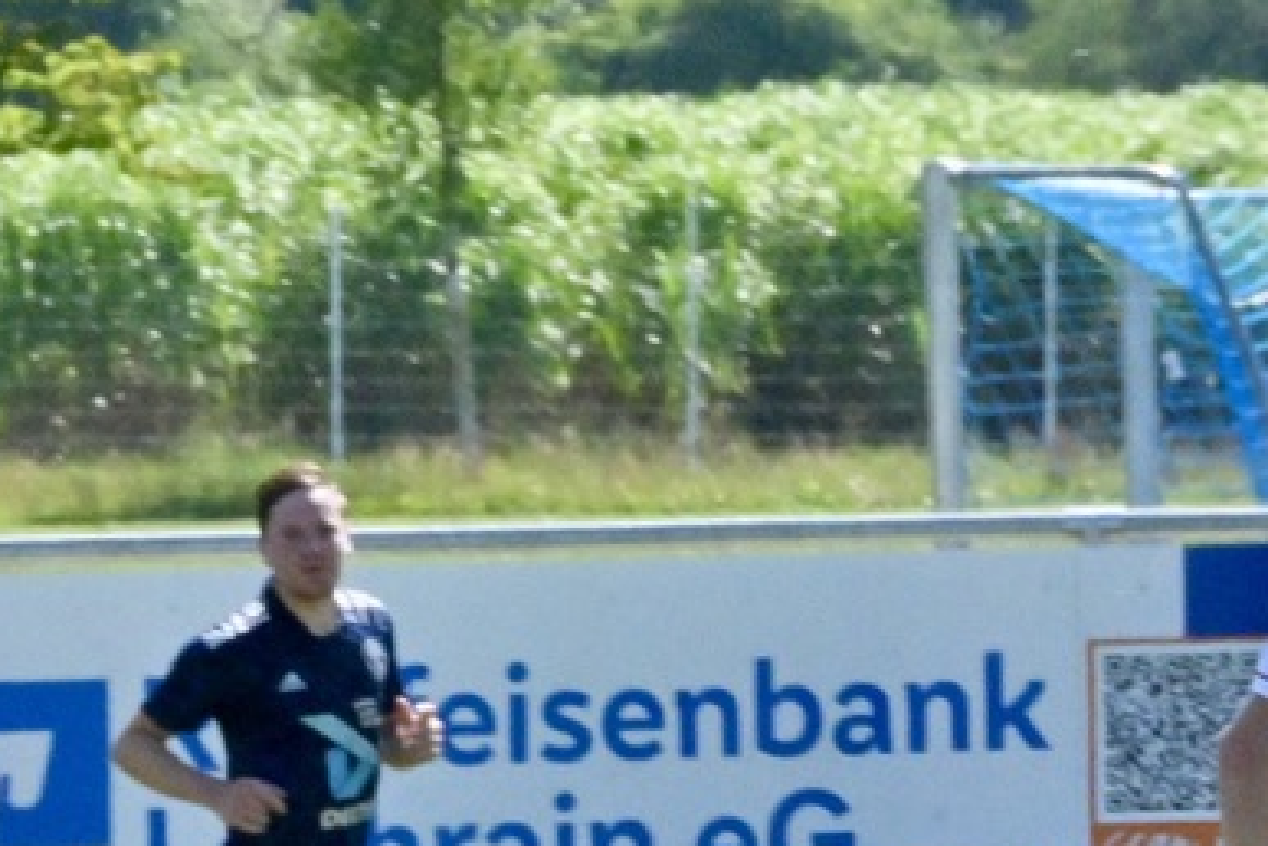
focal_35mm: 673
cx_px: 1740
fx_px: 23703
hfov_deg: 3.1
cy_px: 1026
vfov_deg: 2.0
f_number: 25
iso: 3200
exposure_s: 1/1250
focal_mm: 240
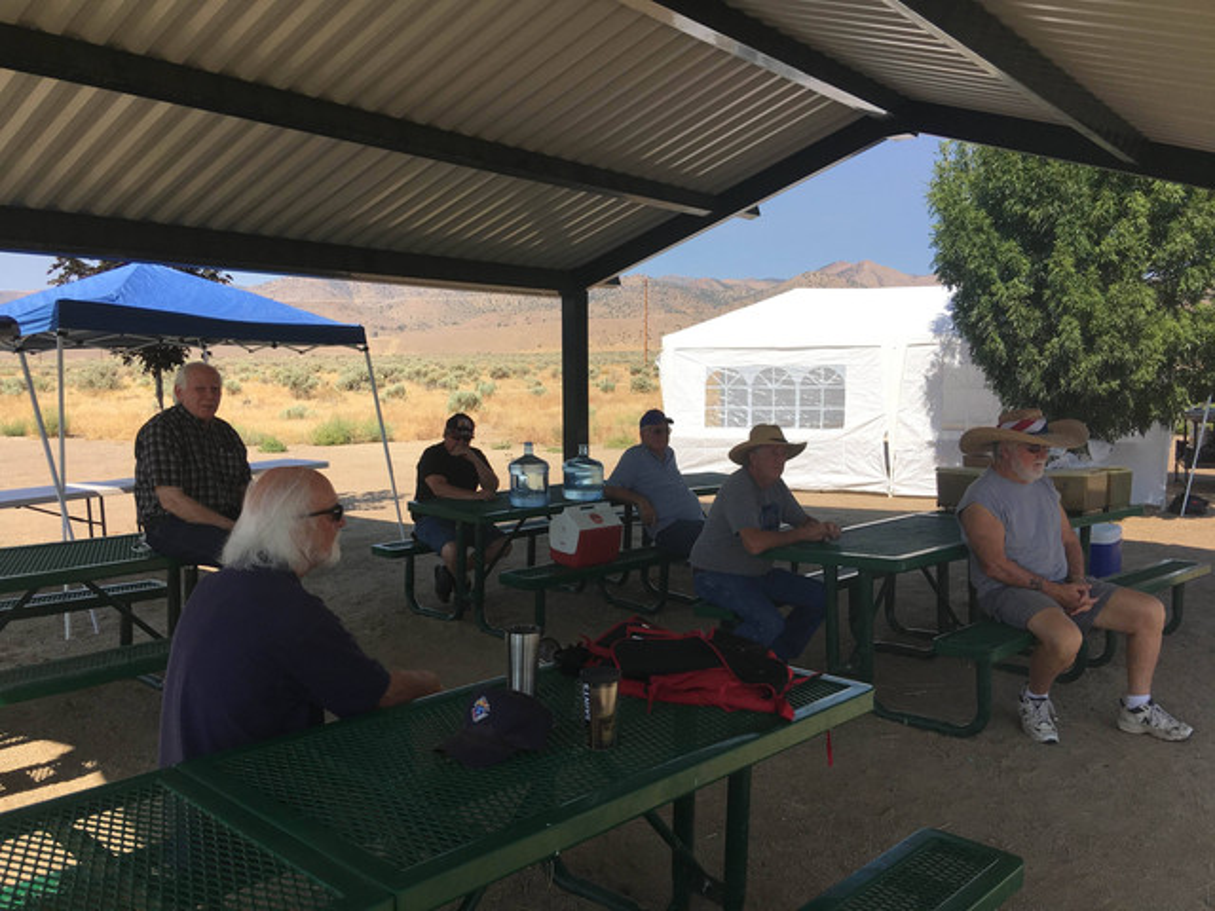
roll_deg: +0.5
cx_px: 608
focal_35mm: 29
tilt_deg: -3.5
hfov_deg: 61.7
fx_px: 1018
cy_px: 456
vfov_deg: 48.2
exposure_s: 1/1304
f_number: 2.2
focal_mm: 4.15
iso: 25
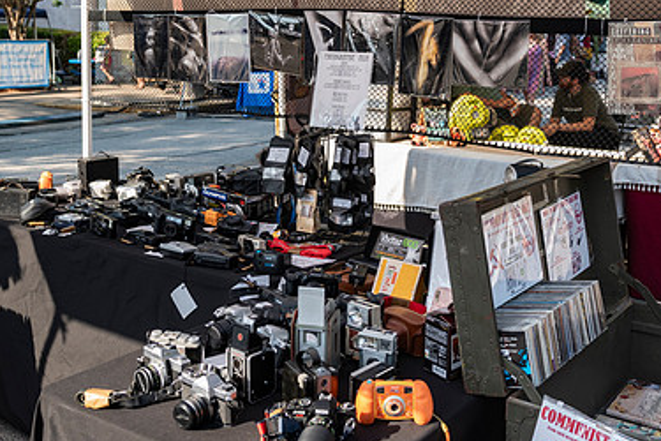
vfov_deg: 27.7
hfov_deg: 41.1
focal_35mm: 48
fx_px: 881
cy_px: 110
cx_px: 338
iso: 400
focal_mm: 31
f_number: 4
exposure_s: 1/1000
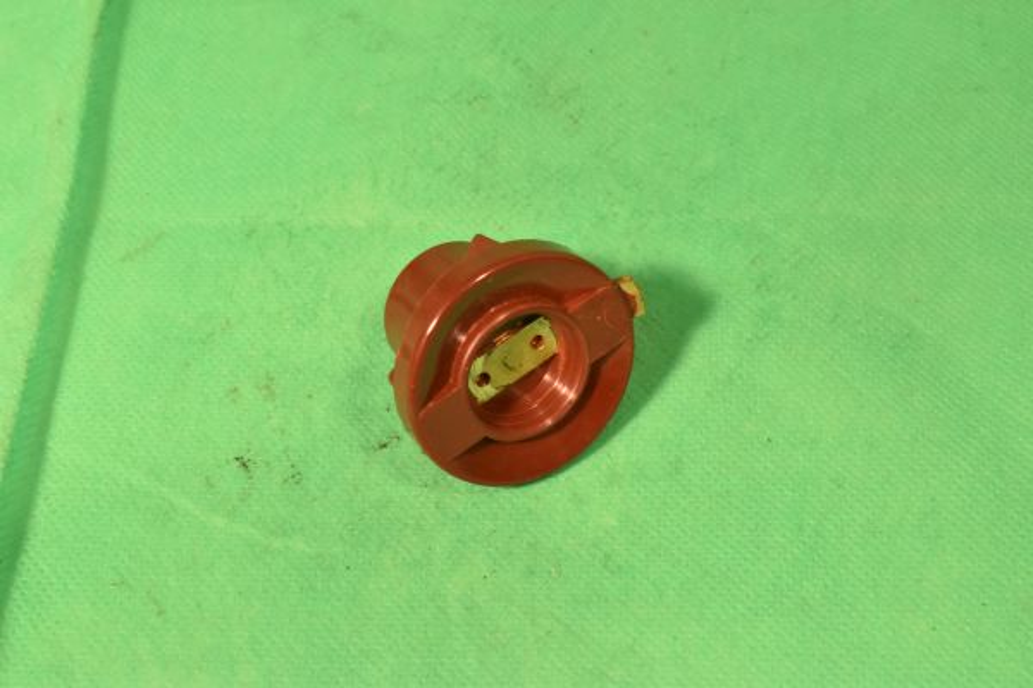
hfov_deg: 31.9
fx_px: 1808
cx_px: 516
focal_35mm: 63
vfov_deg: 21.6
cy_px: 344
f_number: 16
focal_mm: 42
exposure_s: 1/60
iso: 1250
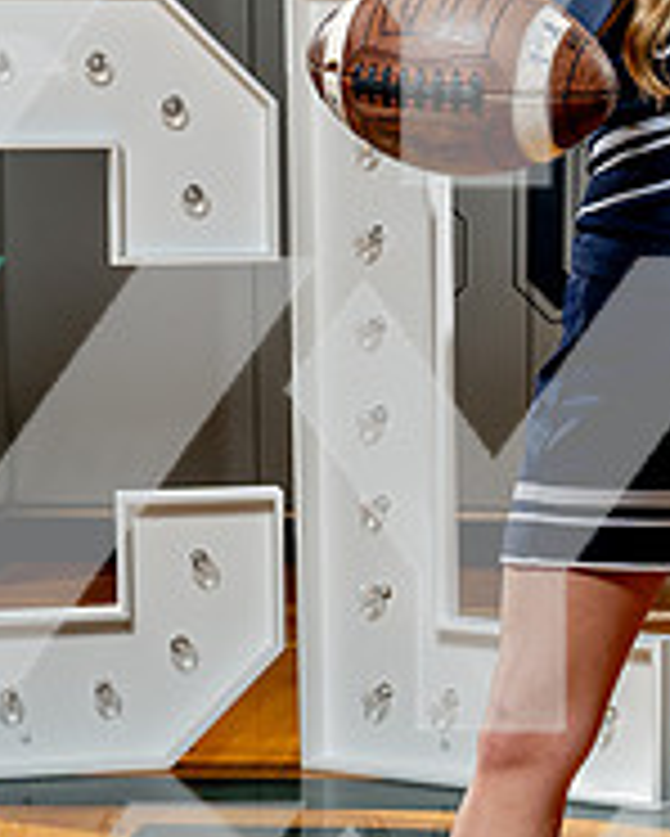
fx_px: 3096
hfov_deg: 12.2
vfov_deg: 15.4
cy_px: 365
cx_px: 684
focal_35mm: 125
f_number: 5.6
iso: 250
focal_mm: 35
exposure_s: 1/250
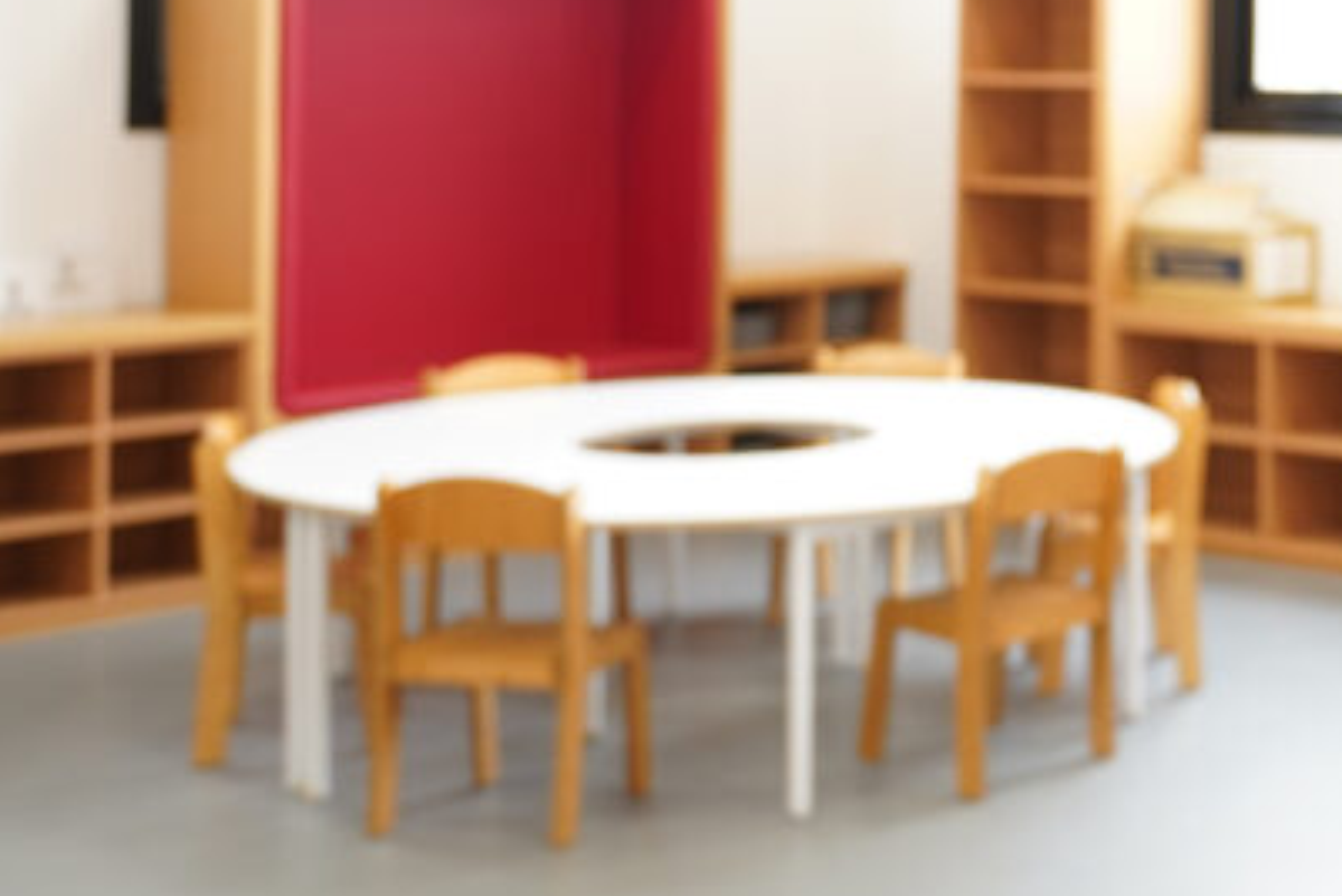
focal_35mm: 64
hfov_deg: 28.0
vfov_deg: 20.8
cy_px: 72
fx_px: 2387
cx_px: 1553
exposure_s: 1/100
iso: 500
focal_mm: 16.7
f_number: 2.8
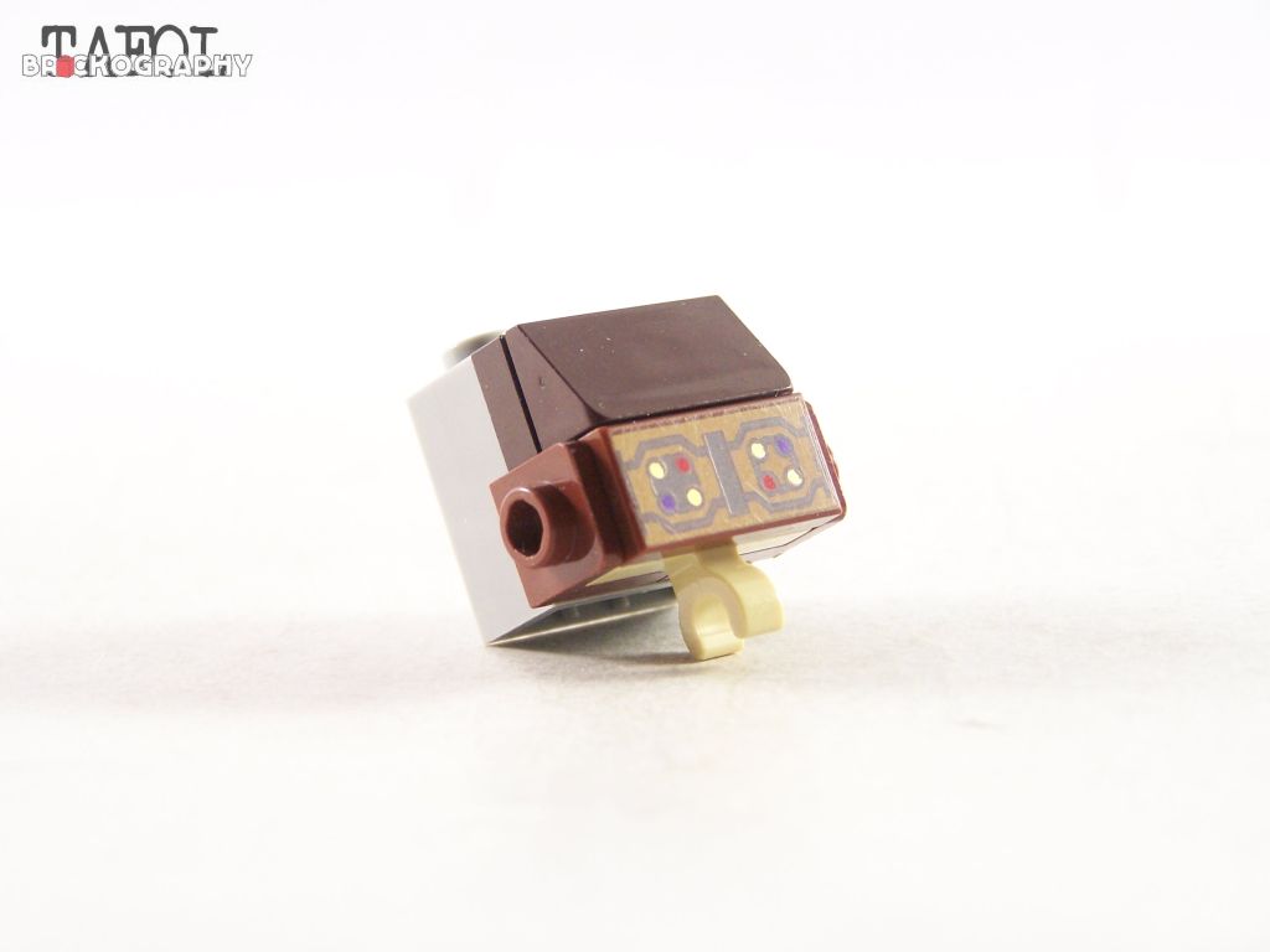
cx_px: 635
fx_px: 3852
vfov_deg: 14.1
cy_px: 476
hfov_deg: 18.7
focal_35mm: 105
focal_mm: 17.5
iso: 200
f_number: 3.2
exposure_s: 1/30
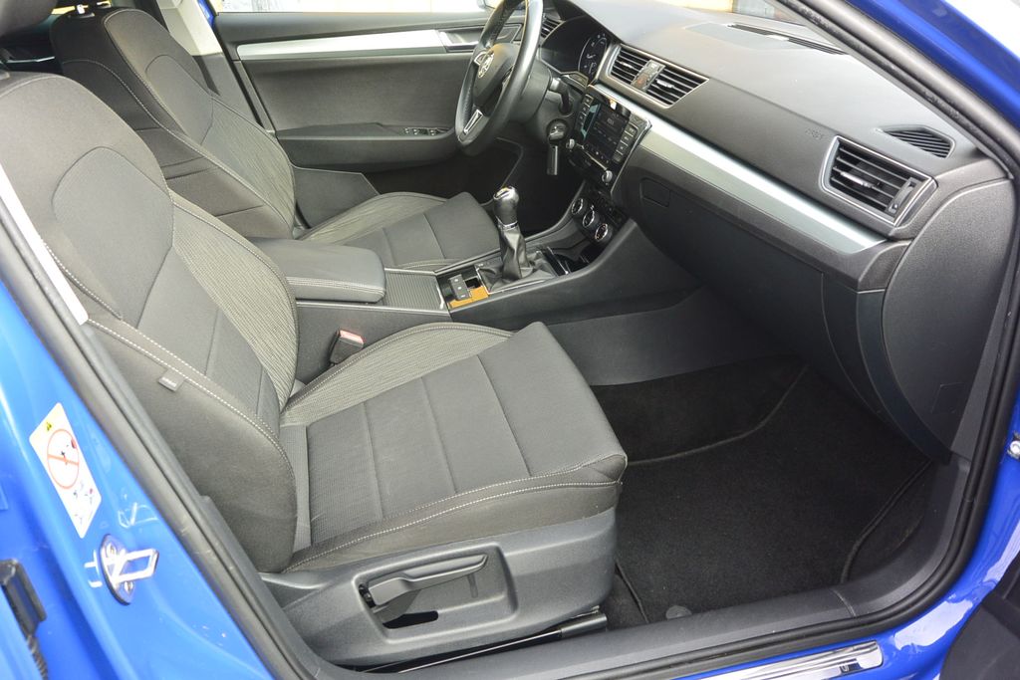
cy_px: 340
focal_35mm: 27
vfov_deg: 47.9
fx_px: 765
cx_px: 510
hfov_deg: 67.4
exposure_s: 1/100
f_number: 3.5
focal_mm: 10
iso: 160
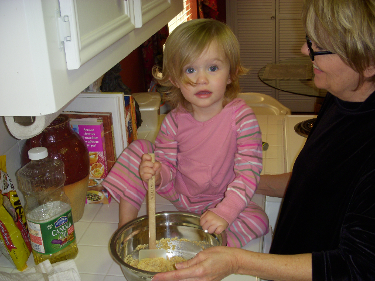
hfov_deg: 40.4
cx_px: 188
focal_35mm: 47
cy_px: 140
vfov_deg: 30.9
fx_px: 509
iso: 100
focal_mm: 7.9
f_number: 3.4
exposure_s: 1/30
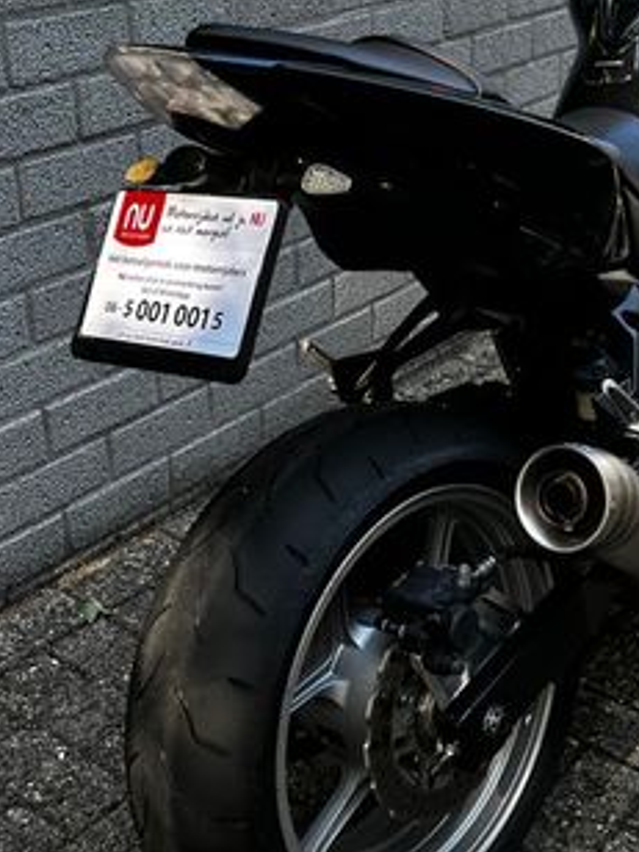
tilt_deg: -26.7
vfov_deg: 35.5
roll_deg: -2.2
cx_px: 476
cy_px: 368
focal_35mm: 54
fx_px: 1329
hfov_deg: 26.7
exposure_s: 1/121
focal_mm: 5.1
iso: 80
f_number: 1.6
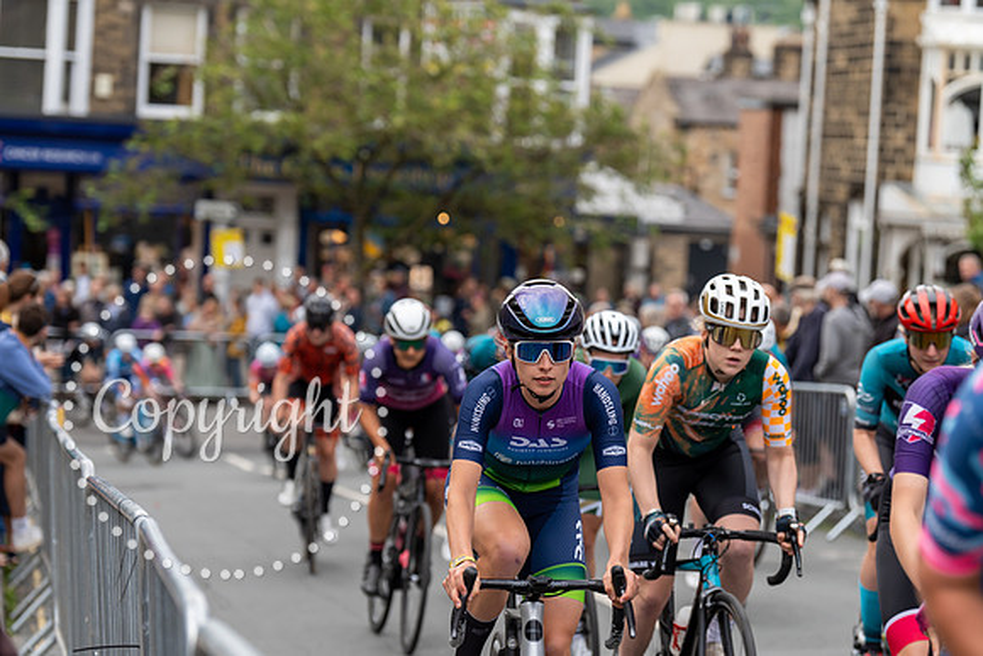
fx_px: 2977
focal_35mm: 109
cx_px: 492
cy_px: 328
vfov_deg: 12.6
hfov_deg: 18.8
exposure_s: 1/500
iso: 500
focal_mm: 109
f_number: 3.5
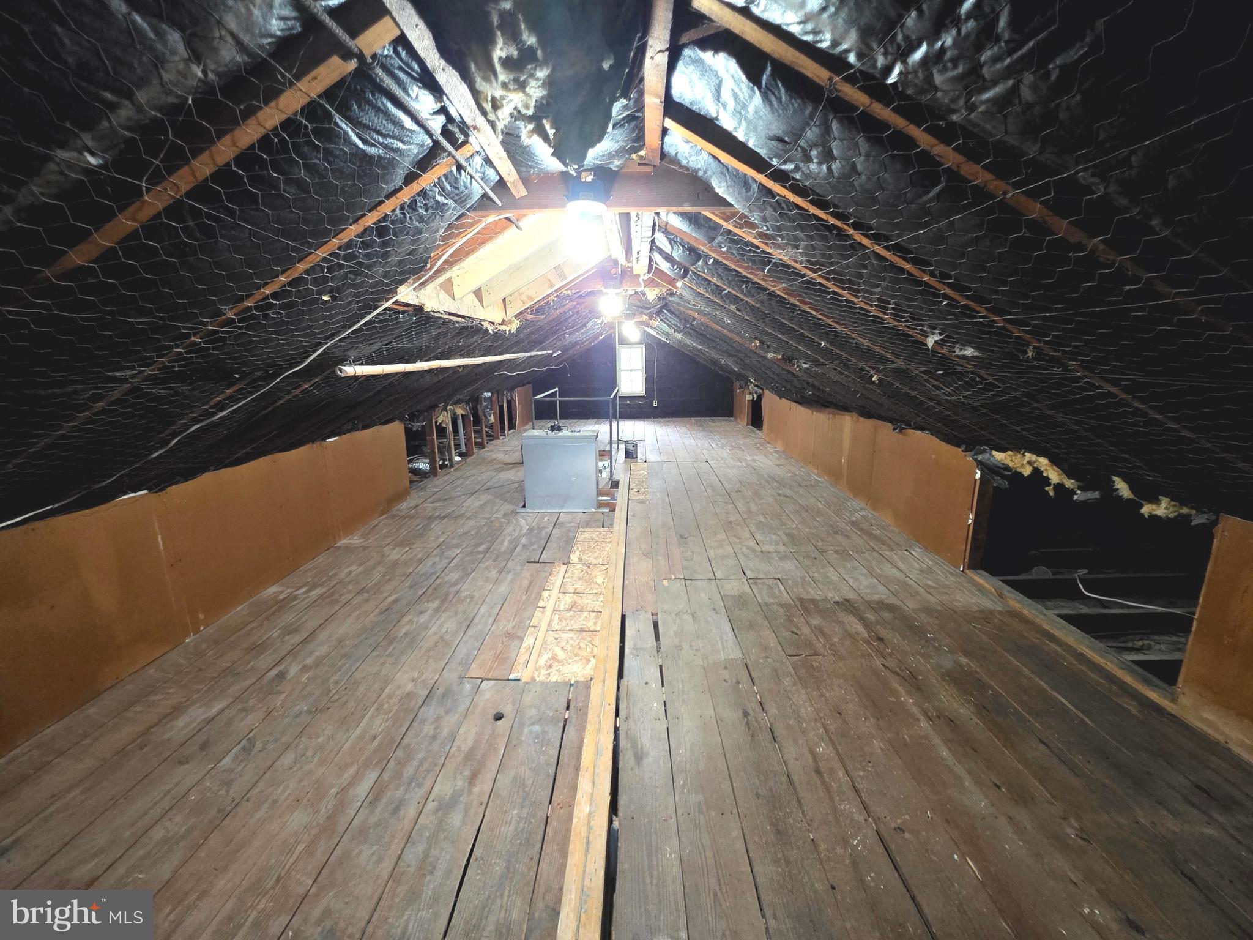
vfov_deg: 89.9
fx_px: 471
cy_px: 470
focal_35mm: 13
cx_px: 626
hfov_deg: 106.2
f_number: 1.9
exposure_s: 1/60
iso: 1000
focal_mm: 2.2
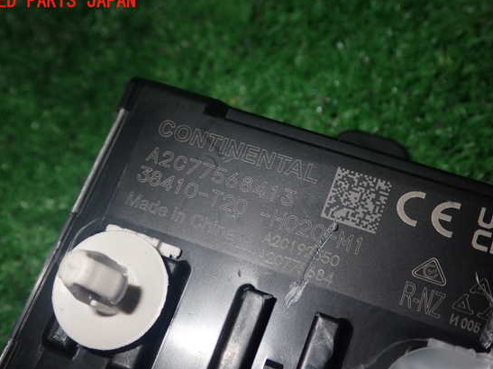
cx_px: 242
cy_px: 193
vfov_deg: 32.2
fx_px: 641
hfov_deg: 42.1
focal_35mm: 45
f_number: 8
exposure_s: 1/40
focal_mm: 7.31
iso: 200
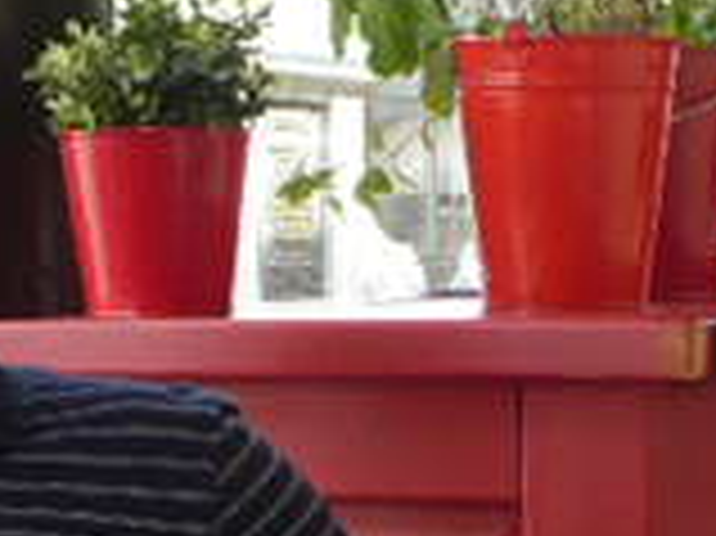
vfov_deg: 9.9
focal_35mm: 149
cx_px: 851
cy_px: 482
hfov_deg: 12.9
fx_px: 3080
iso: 100
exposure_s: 1/160
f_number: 2.8
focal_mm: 6.1
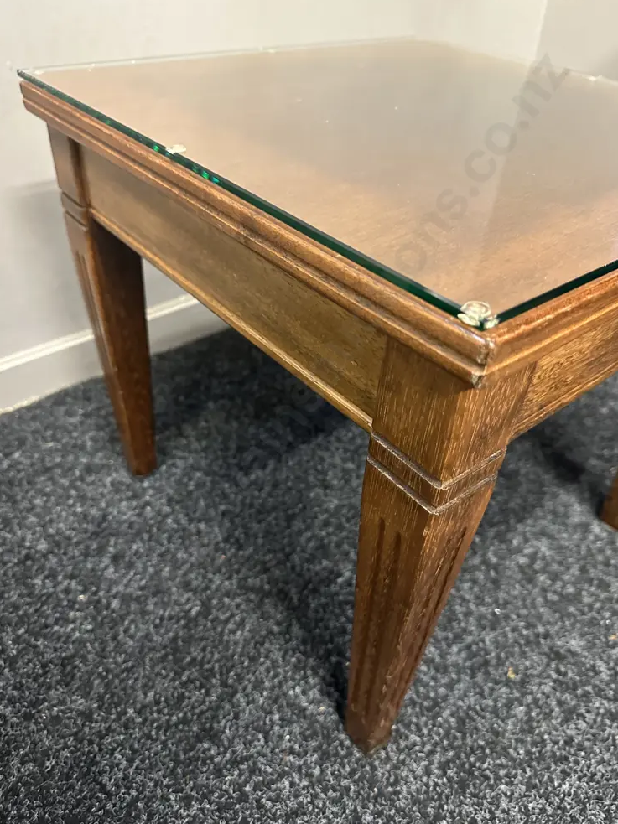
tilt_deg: -38.6
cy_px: 405
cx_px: 300
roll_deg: -2.7
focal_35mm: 25
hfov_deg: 54.9
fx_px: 595
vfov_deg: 69.4
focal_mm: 6.86
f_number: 1.78
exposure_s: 1/33
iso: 800
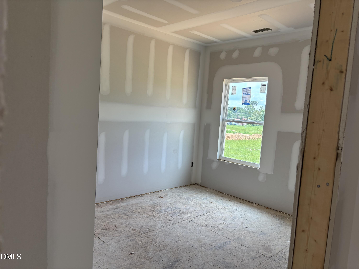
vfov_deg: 53.1
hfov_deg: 67.3
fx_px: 270
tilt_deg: -5.4
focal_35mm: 26
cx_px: 180
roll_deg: -4.1
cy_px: 134
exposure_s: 1/171
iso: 50
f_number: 1.6
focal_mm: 5.96
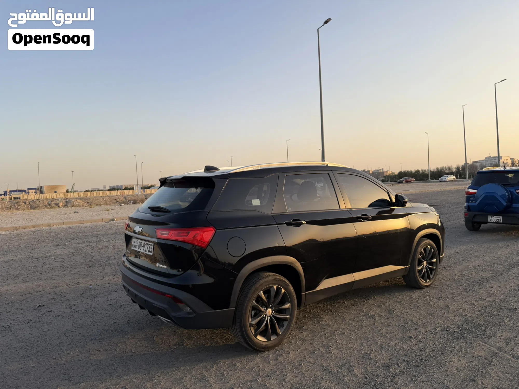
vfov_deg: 56.8
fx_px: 360
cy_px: 194
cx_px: 260
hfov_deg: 71.6
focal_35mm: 24
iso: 80
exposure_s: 1/1292
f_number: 1.78
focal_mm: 6.76
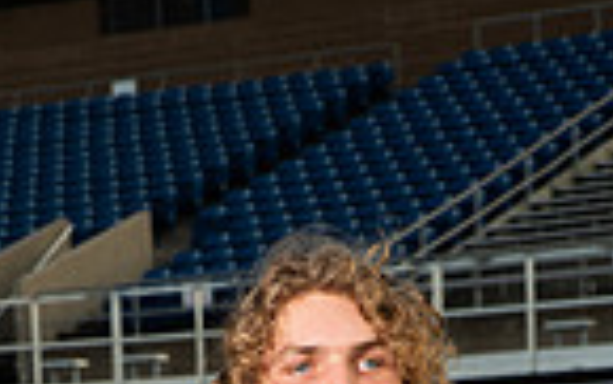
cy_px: 924
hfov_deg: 11.4
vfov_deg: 6.8
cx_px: 342
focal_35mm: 183
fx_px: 3061
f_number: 7.1
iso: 160
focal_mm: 58
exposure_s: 1/320
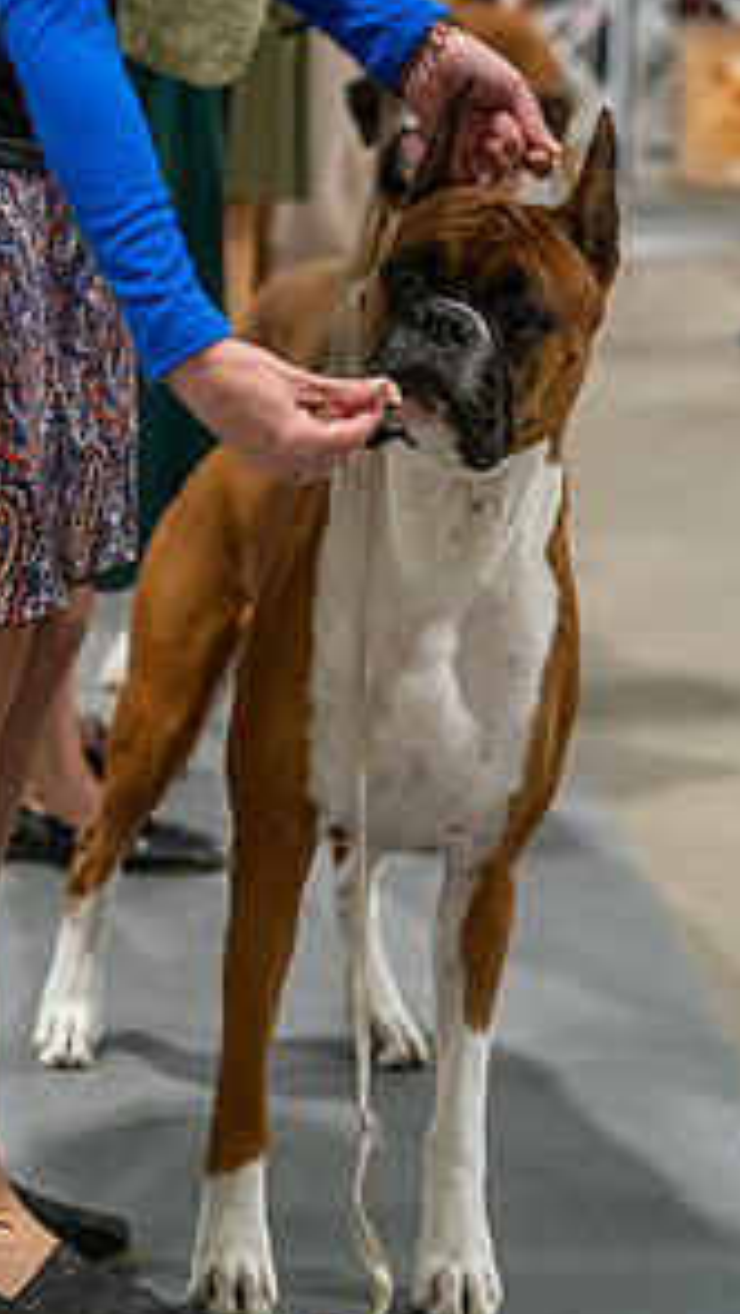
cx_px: 357
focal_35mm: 112
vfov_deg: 19.0
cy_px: 352
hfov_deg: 10.8
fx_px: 3906
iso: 6400
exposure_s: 1/250
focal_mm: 70
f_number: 3.5
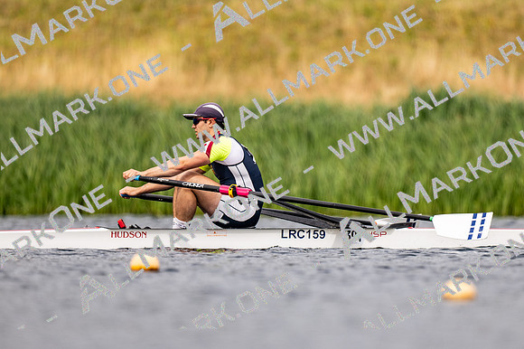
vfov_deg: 1.5
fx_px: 13092
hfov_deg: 2.3
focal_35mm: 900
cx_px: 262
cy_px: 174
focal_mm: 600
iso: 220
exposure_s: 1/2500
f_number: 4
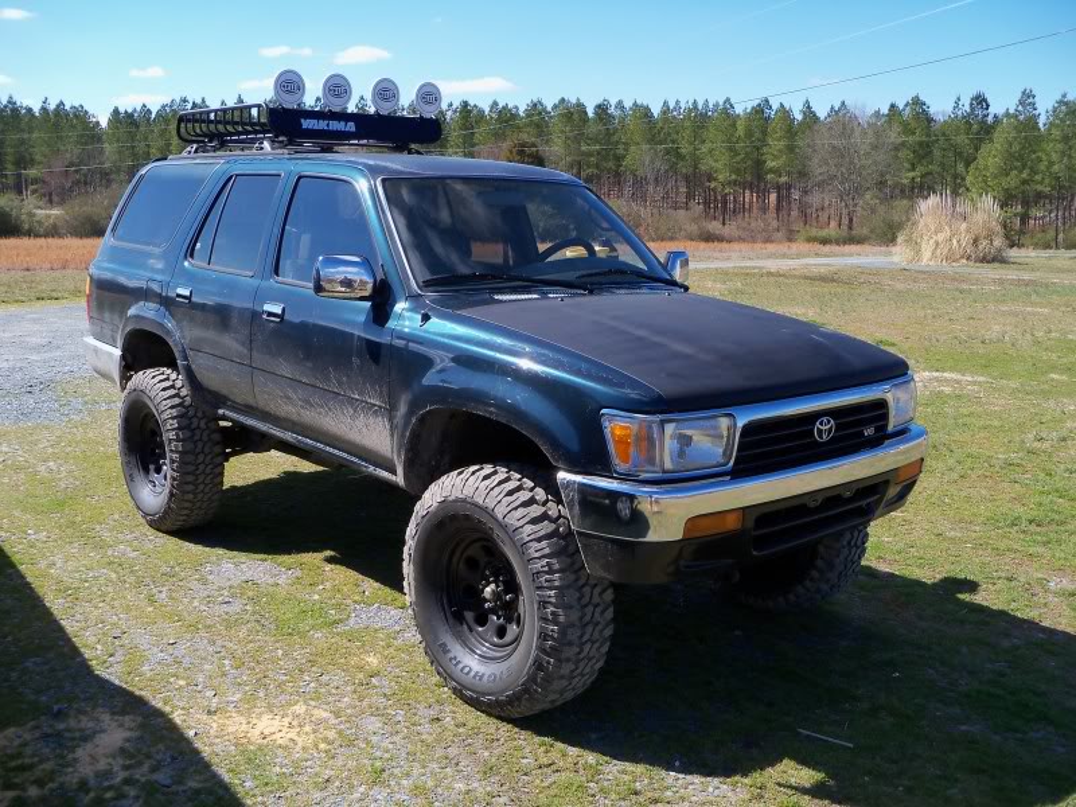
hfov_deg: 52.6
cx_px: 538
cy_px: 404
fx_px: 1088
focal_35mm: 35
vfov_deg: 40.7
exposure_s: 1/500
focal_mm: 6.2
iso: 80
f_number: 3.5
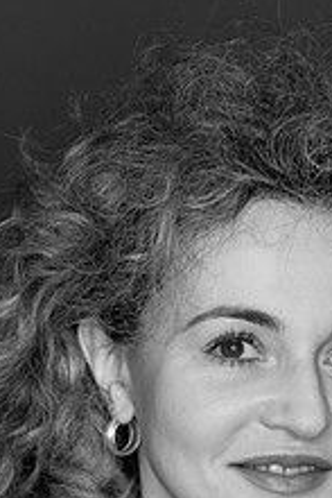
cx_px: 235
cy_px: 491
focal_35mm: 174
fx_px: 2403
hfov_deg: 7.9
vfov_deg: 11.7
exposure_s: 1/400
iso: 2000
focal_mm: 85
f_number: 3.5
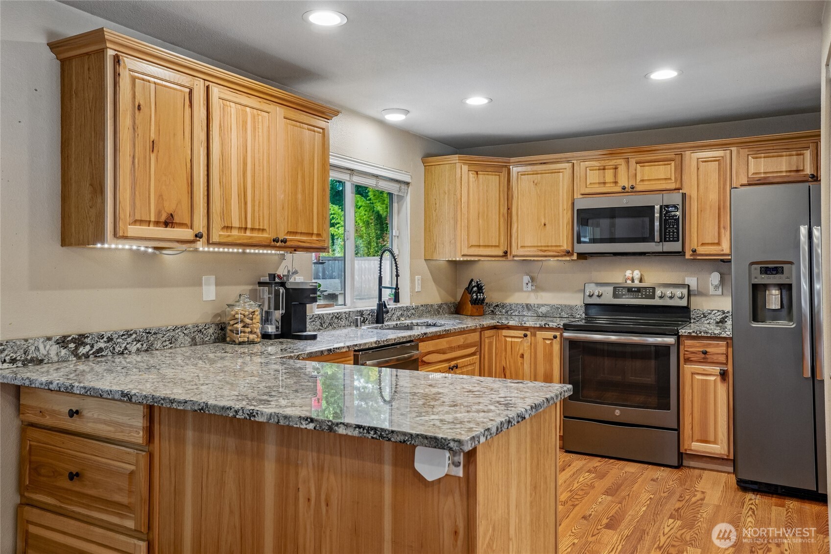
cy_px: 277
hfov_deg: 65.5
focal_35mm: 28
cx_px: 416
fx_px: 646
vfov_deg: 46.4
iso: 2000
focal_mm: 28
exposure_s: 1/45
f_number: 8
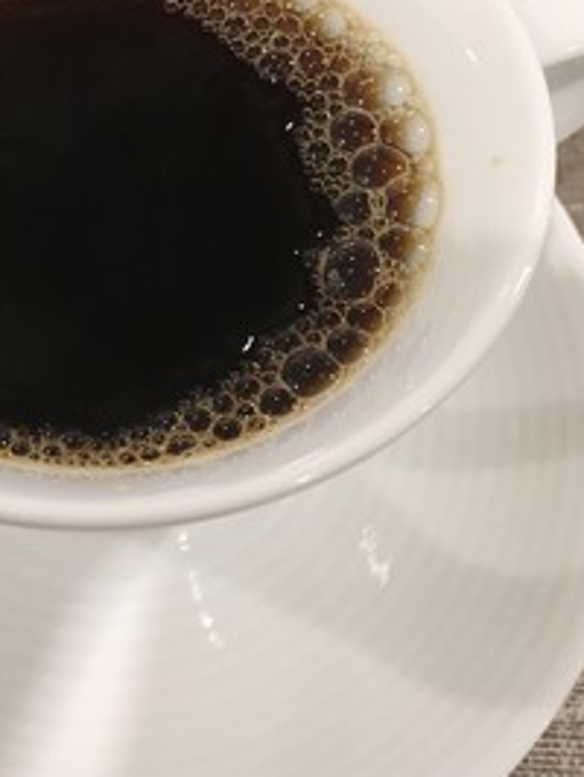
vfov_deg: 37.8
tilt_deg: -55.5
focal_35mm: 49
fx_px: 1100
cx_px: 123
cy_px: 181
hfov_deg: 29.1
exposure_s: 1/30
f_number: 2.2
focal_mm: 4.15
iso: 160
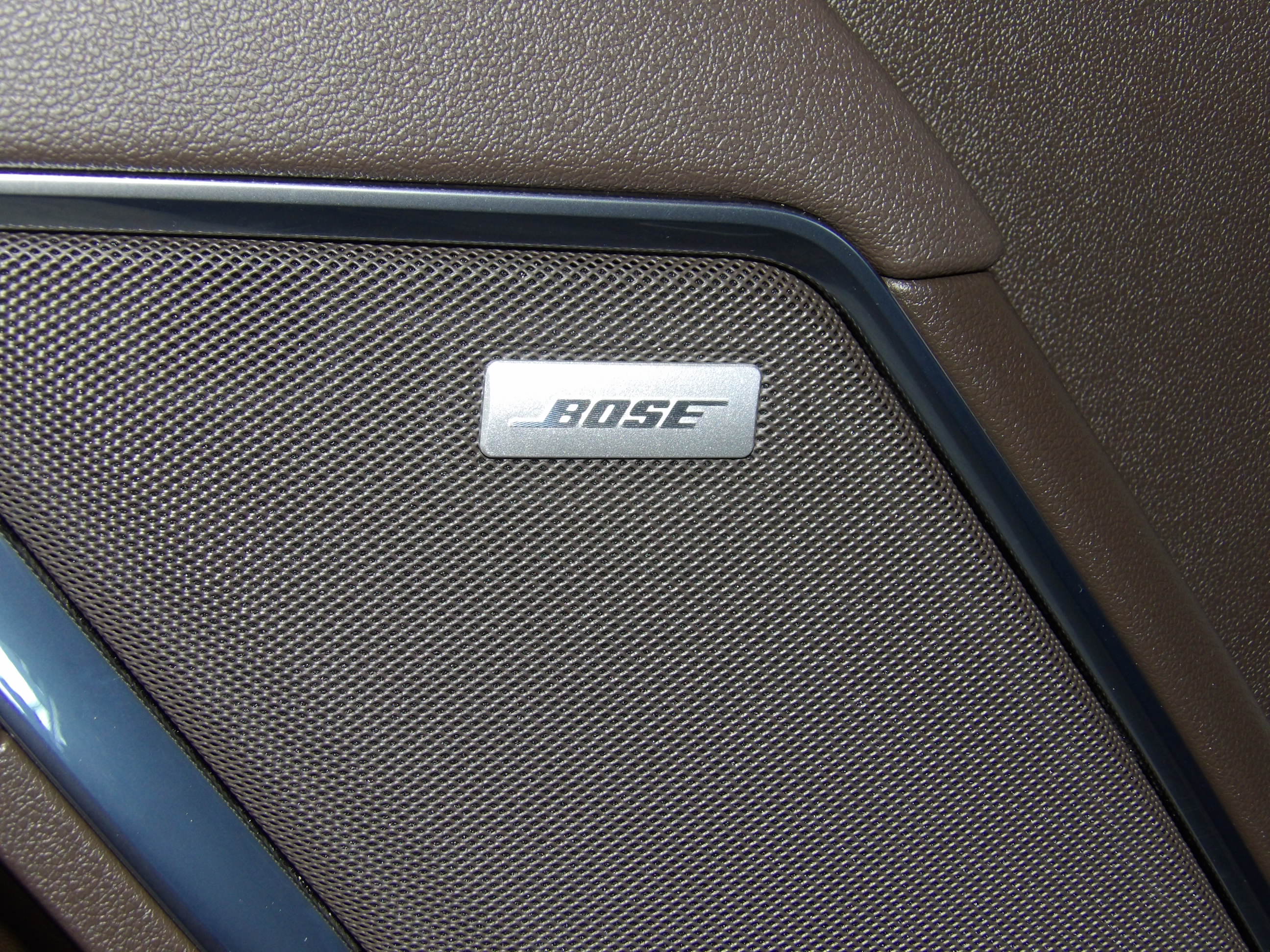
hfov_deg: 27.0
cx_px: 635
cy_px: 476
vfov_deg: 20.4
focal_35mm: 72
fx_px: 2642
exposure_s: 1/100
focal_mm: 13
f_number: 4.1
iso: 200
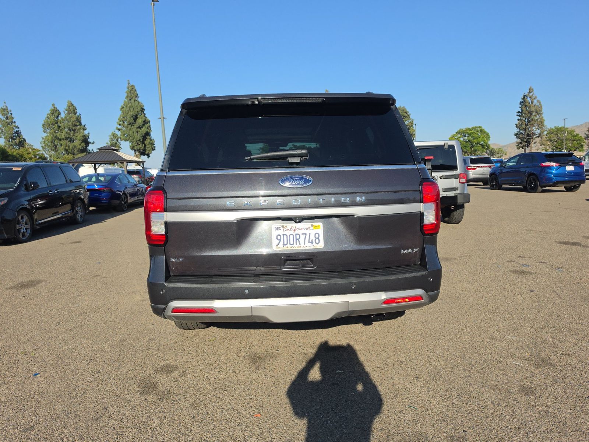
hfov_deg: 73.9
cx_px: 294
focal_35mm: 23
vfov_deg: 58.9
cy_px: 221
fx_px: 391
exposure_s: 1/6572
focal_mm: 6.5
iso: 65
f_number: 1.4
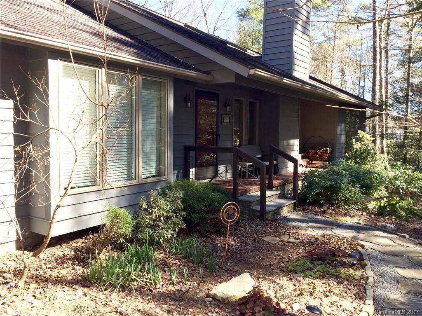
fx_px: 353
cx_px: 211
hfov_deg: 61.7
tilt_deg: -4.8
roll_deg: -0.9
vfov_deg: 48.2
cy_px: 158
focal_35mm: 29
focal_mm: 4.15
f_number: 2.2
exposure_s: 1/264
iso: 32
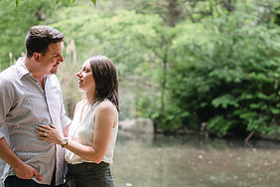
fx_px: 801
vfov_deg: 13.3
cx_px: 191
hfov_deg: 19.8
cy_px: 88
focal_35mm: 103
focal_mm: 50
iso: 80
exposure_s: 1/500
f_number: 1.8
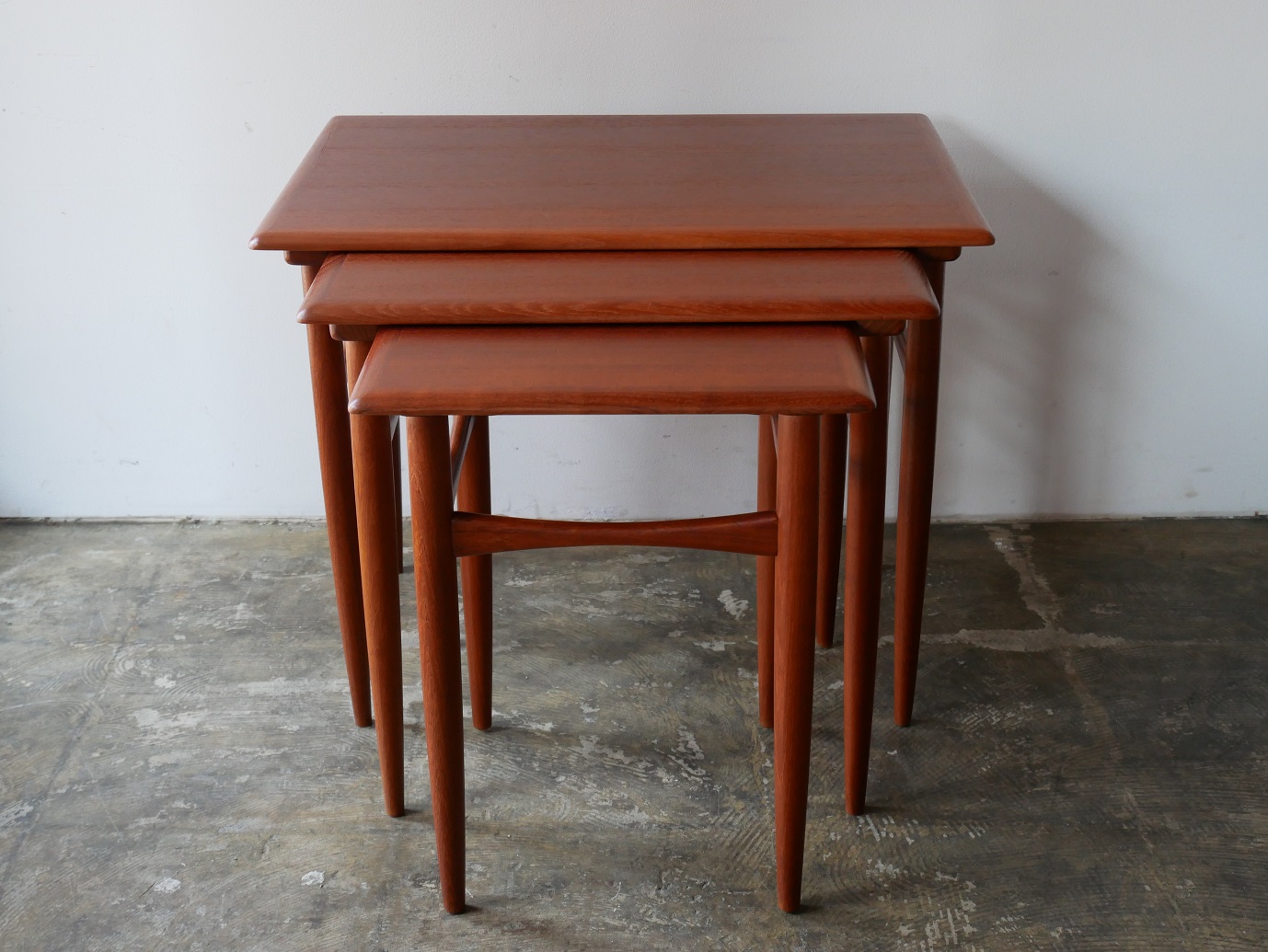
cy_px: 476
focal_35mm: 50
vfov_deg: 29.1
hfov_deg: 38.2
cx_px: 634
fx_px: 1832
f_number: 5.1
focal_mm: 25
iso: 800
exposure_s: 1/60
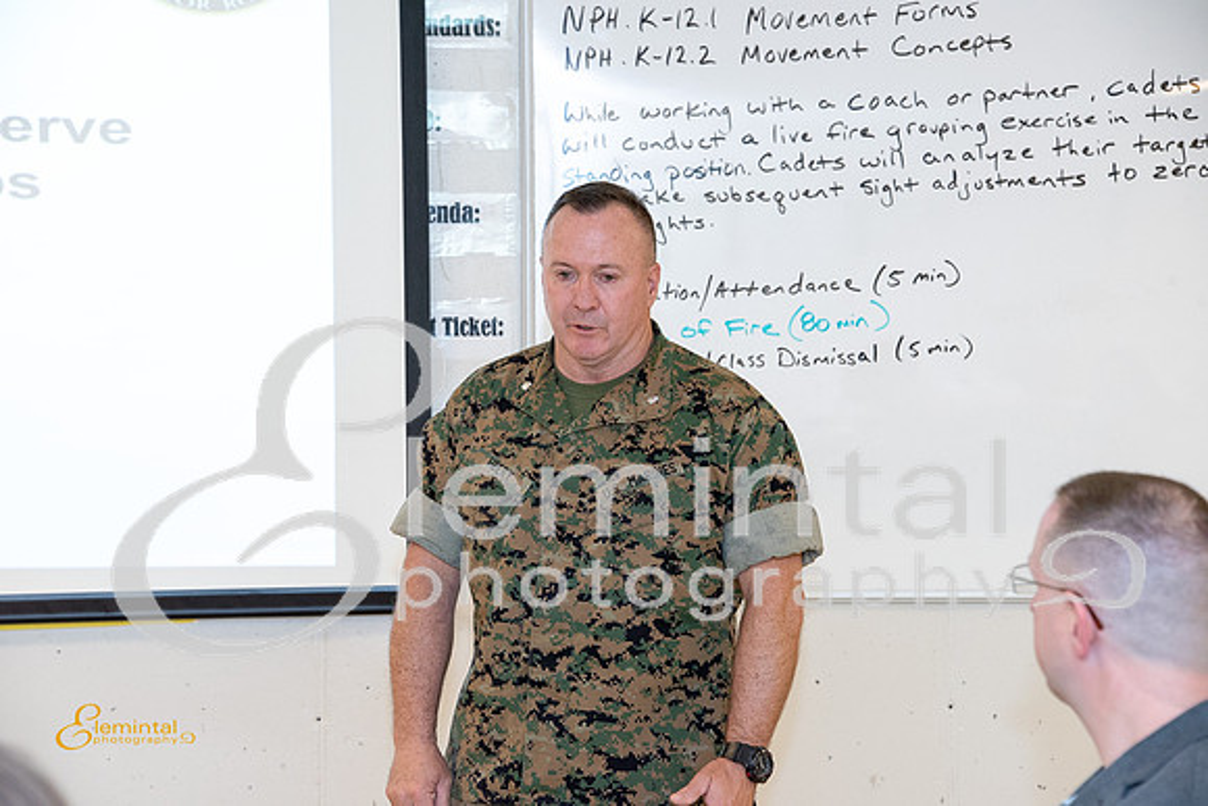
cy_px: 403
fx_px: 4531
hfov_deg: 15.2
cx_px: 604
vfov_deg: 10.2
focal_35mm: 135
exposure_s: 1/60
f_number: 8
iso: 1250
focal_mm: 135
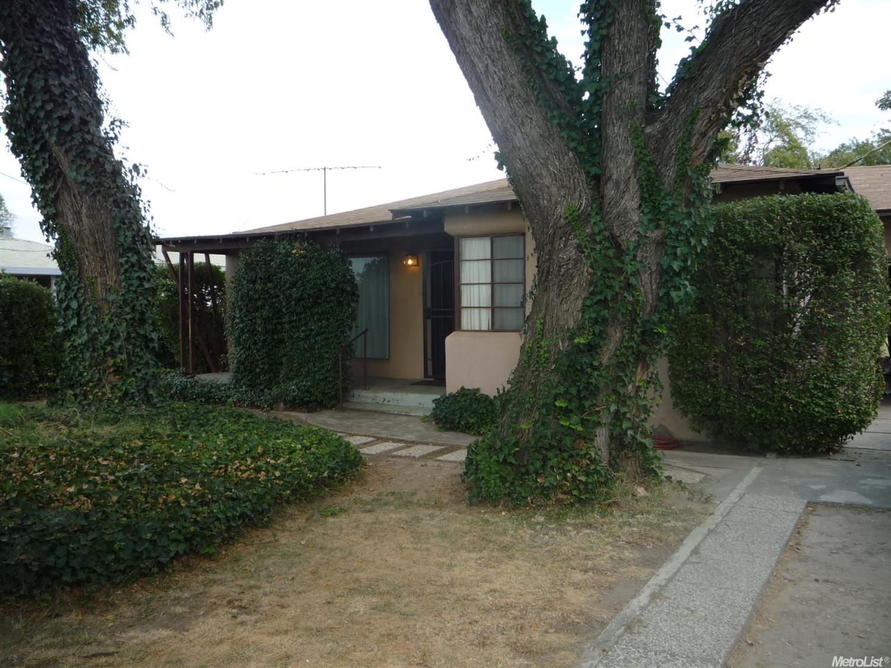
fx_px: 772
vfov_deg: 46.8
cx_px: 446
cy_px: 334
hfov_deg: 60.0
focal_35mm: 30
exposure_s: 1/200
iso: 100
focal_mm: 5.2
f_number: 4
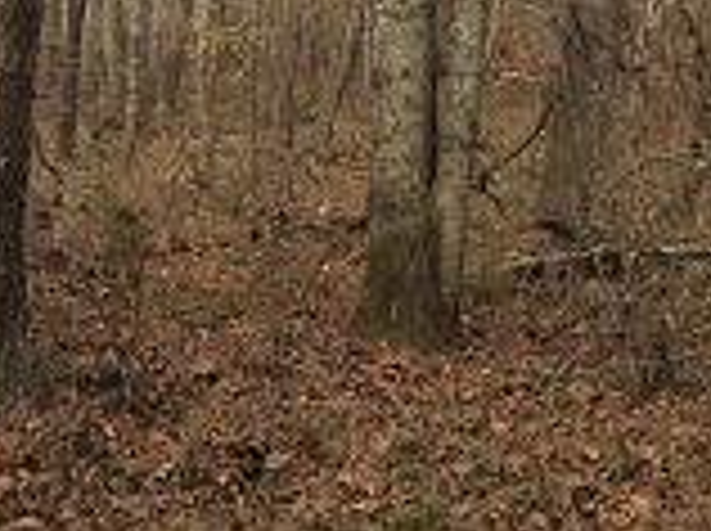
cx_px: 477
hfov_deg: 27.3
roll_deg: -0.2
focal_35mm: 71
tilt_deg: +6.9
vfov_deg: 19.3
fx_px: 1456
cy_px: -135
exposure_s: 1/189
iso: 20
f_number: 1.8
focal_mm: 3.99
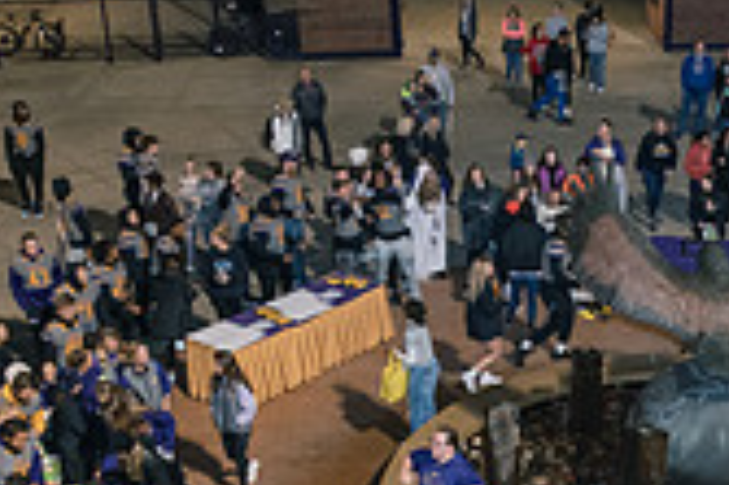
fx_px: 1335
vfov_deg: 20.1
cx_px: 550
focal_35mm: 66
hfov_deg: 30.0
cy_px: 448
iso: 2500
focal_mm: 19
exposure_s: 1/60
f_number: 5
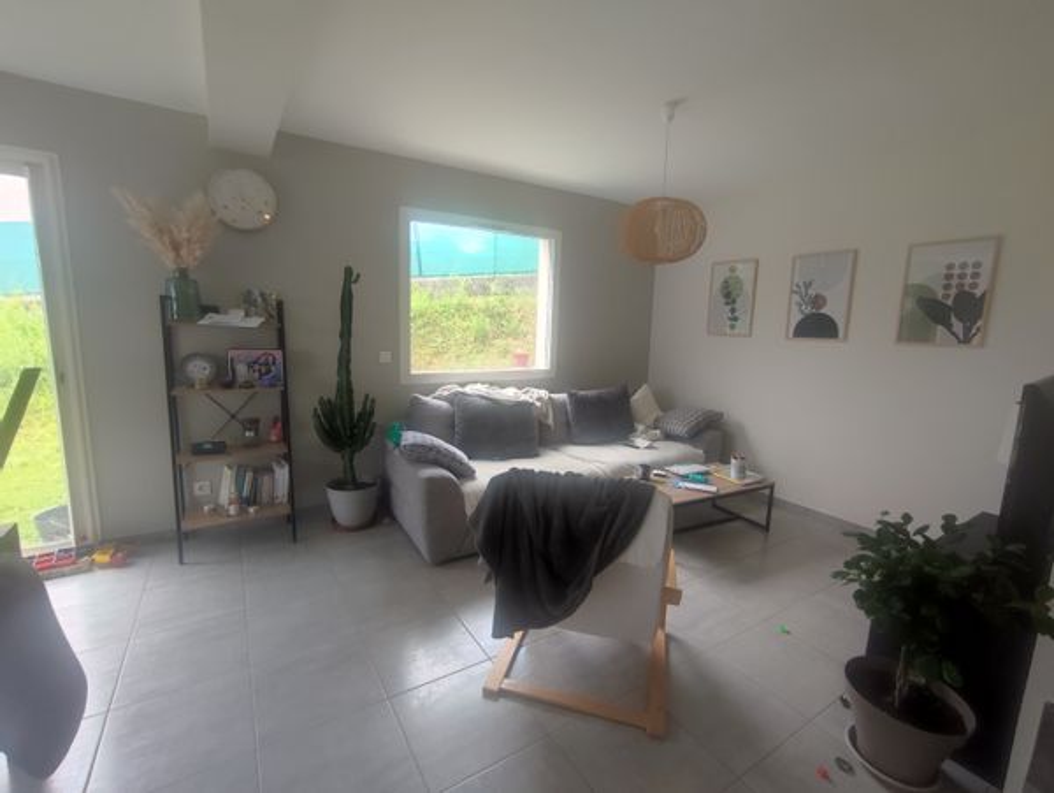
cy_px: 396
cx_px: 527
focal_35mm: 16
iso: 146
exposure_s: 1/100
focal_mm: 1.65
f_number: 2.2
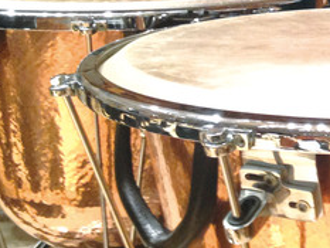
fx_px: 1145
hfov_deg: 15.5
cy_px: -47
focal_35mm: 120
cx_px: 445
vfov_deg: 12.1
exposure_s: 1/20
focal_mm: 4.28
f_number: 2.4
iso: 160
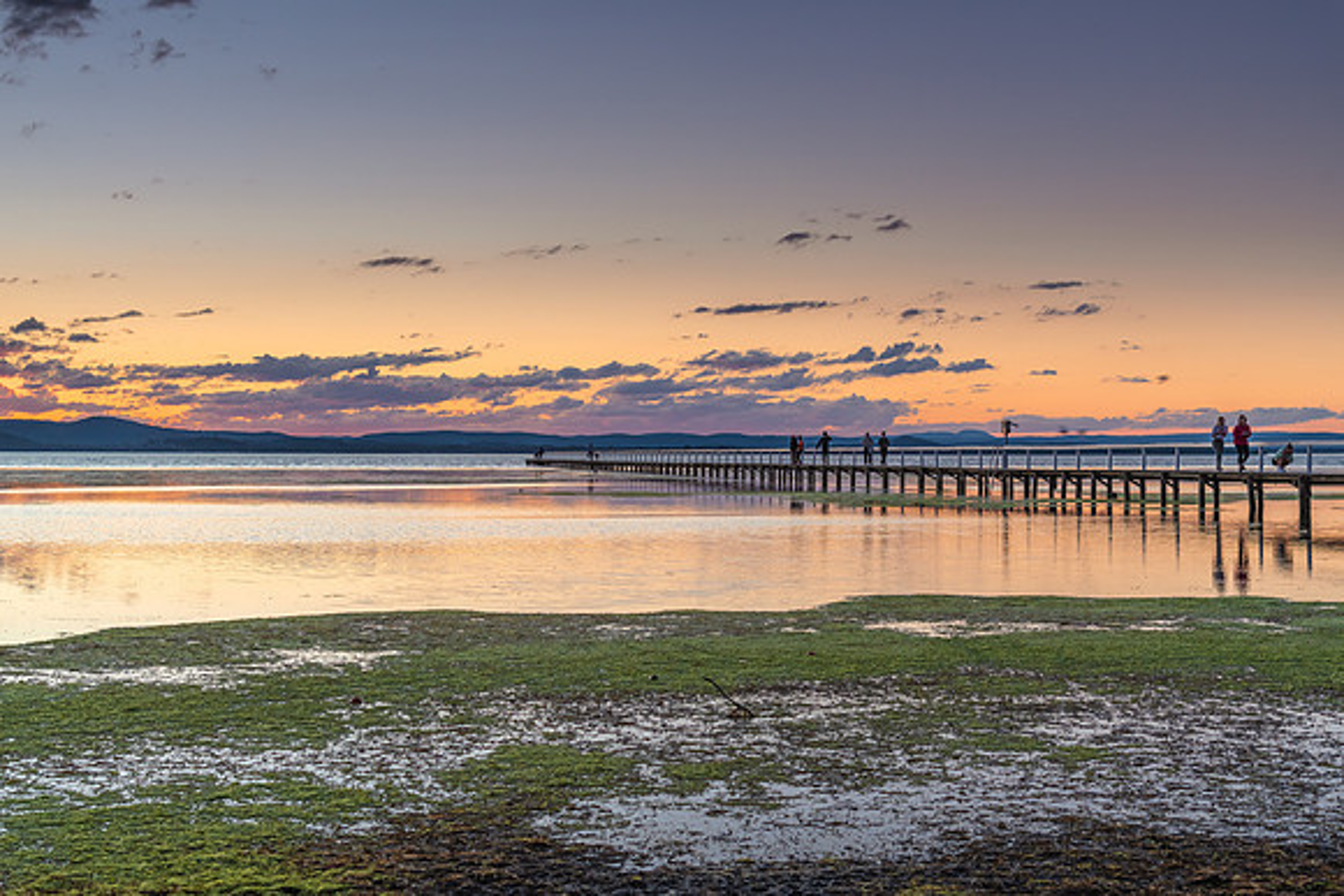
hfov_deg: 40.0
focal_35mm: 49
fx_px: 1847
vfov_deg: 27.3
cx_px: 672
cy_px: 448
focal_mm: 48
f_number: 6.3
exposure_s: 1/50
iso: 400
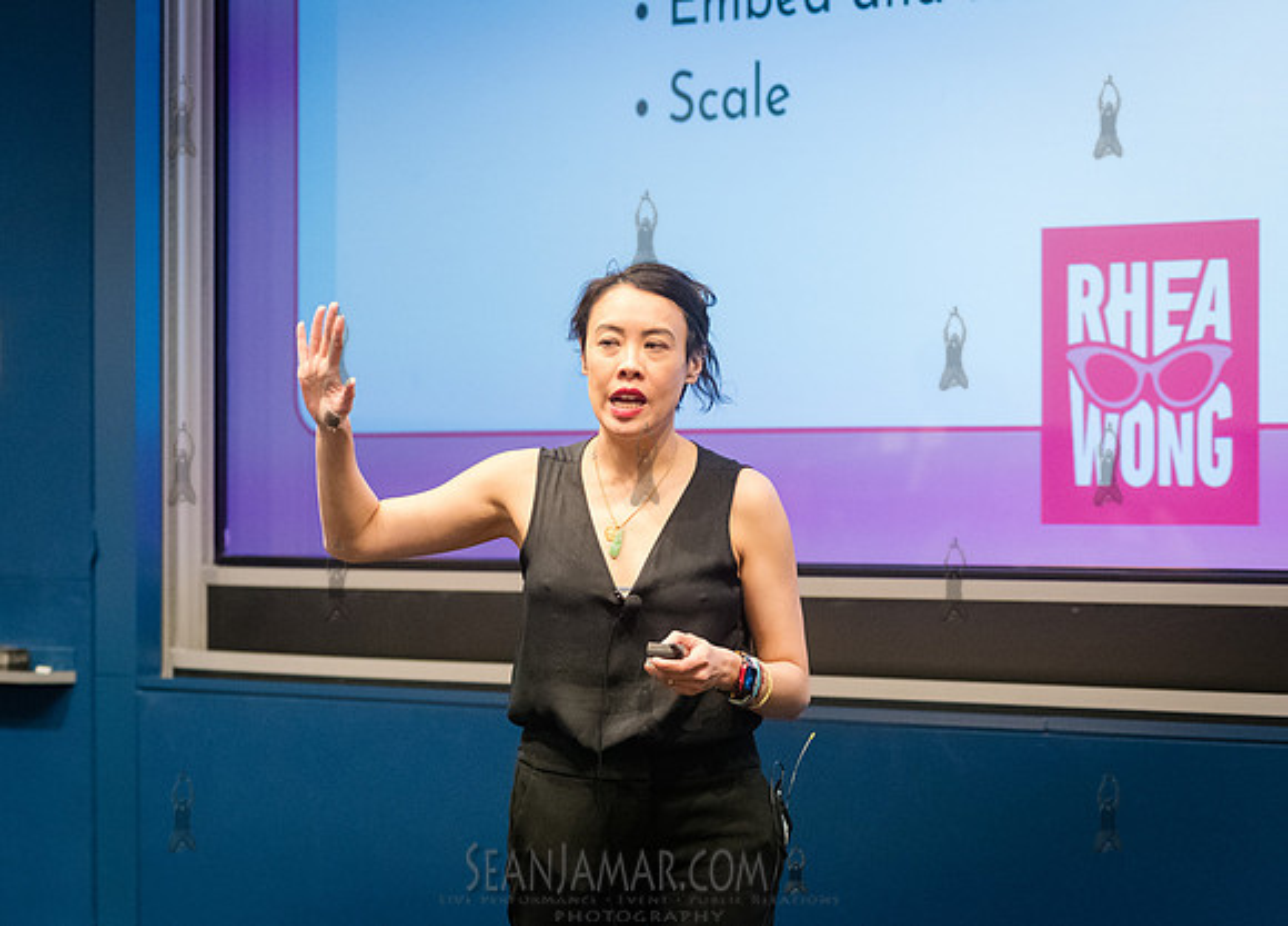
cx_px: 620
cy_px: 516
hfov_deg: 14.7
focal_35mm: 136
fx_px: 4986
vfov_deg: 10.6
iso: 5000
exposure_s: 1/250
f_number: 4
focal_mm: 112
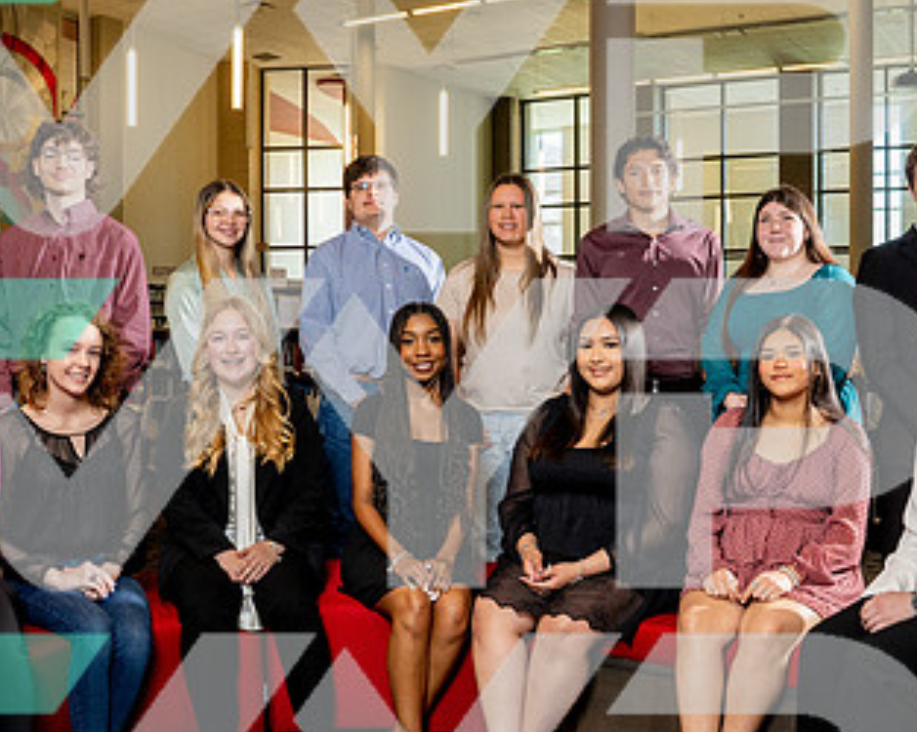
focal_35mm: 43
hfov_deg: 42.8
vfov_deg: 34.8
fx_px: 1166
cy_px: 423
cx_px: 524
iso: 1600
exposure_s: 1/250
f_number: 7.1
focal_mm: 23
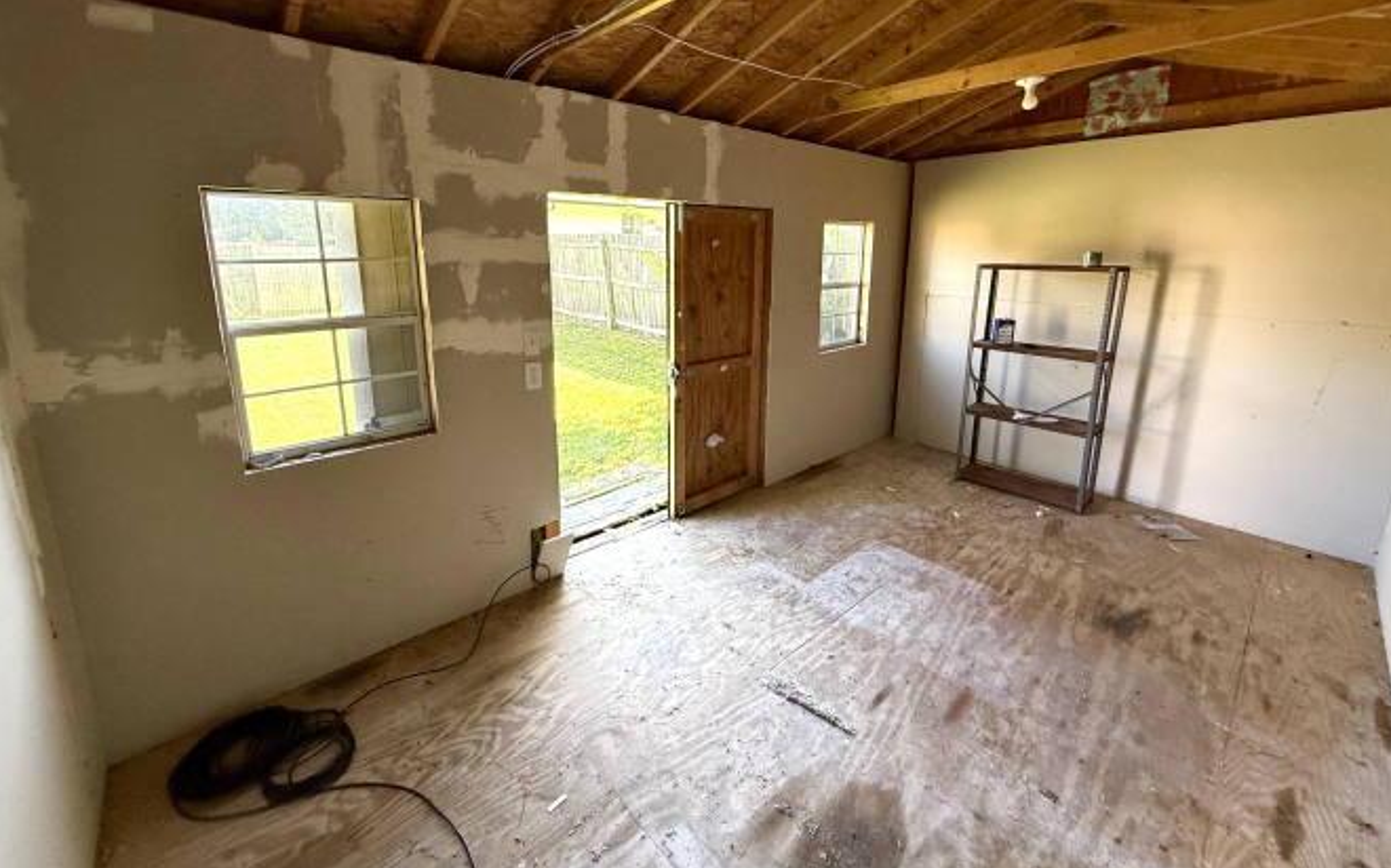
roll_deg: -0.4
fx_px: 568
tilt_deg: -9.5
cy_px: 356
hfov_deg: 101.5
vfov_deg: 74.1
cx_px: 699
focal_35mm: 15
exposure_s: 1/99
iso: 160
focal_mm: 2.22
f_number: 2.2
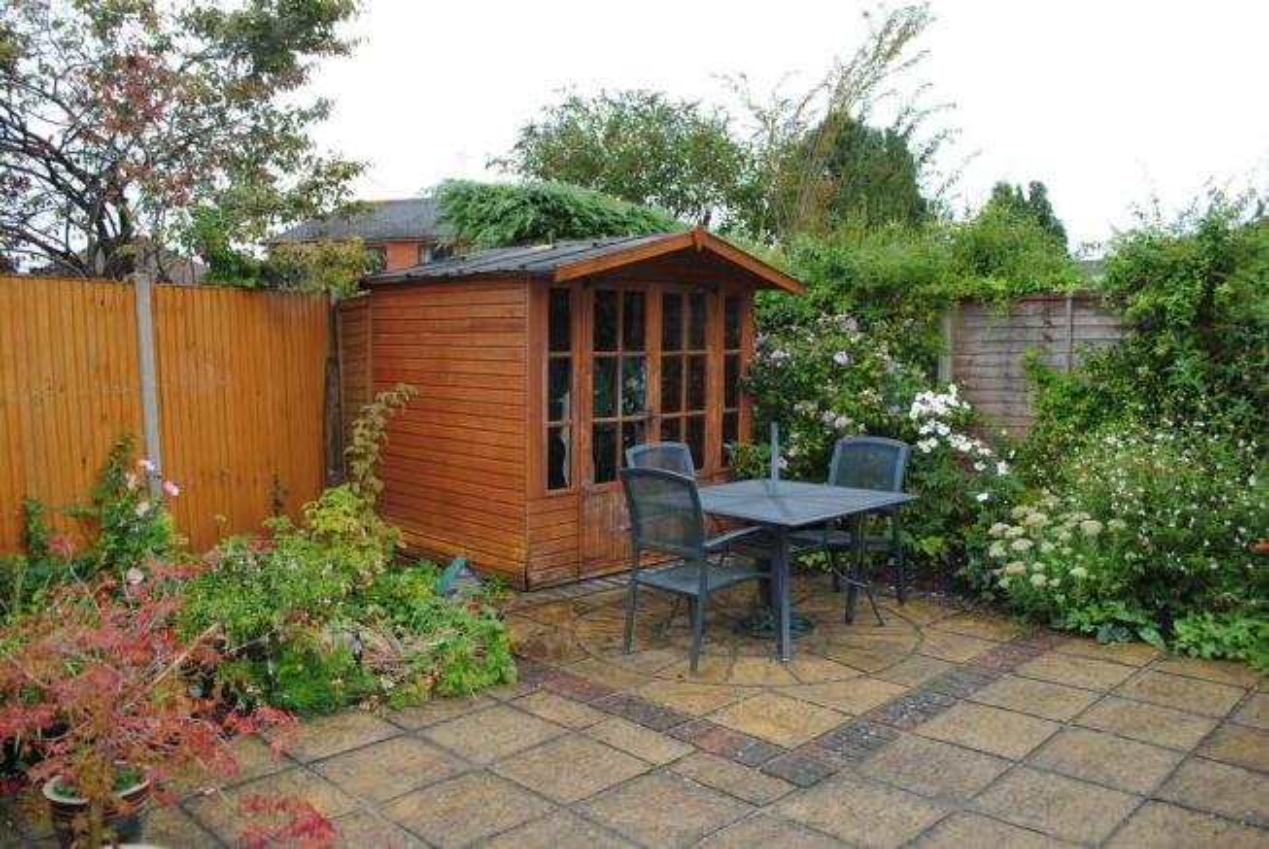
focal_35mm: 27
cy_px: 424
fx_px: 953
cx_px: 634
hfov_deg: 67.3
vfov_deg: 48.0
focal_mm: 18
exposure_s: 1/200
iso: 100
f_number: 5
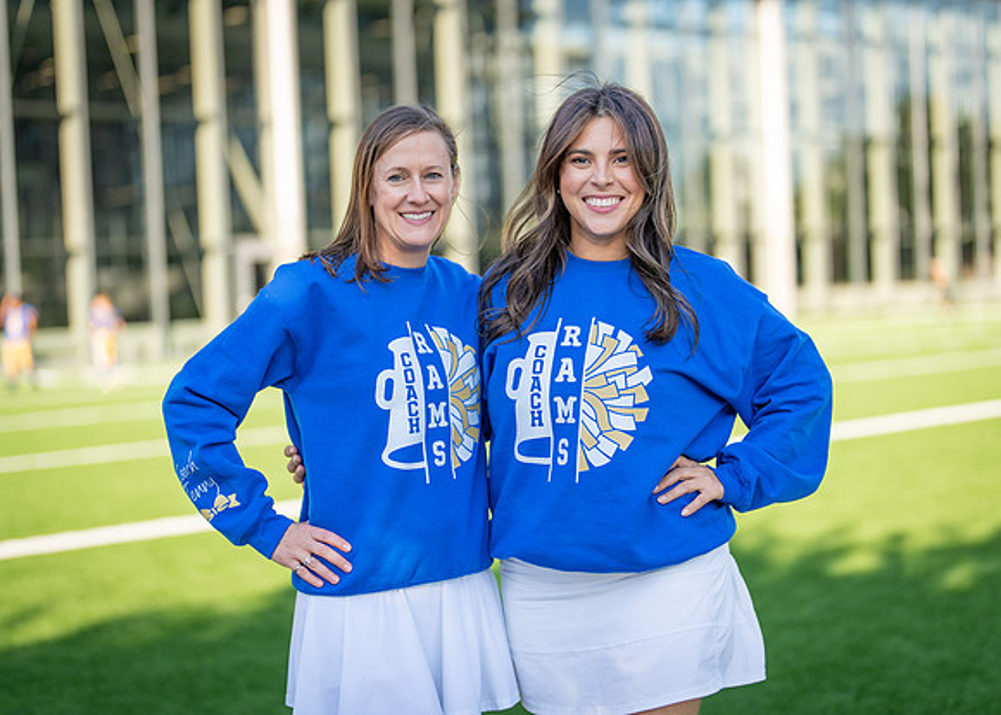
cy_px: 332
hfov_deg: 32.7
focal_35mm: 60
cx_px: 509
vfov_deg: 23.7
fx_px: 1703
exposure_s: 1/2500
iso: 100
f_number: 1.2
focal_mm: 50
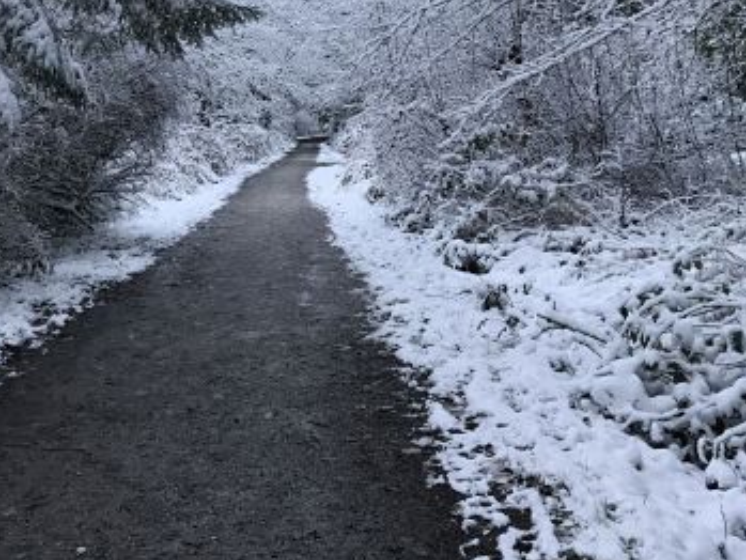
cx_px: 312
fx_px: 1099
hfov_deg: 37.4
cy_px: 131
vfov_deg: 28.1
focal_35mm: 51
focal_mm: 3.99
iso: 25
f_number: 1.8
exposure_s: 1/30
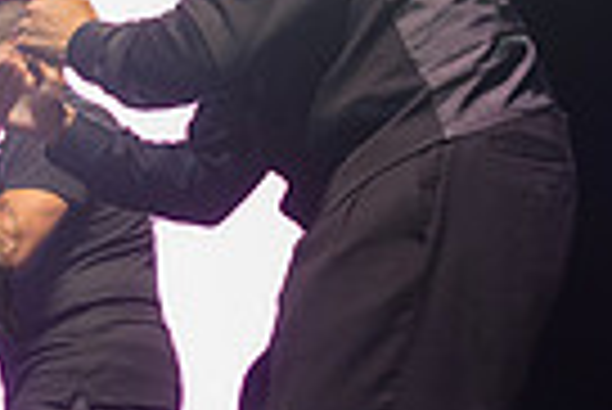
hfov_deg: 16.0
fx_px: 1736
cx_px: -585
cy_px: 480
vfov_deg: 13.1
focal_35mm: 102
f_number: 4
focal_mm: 24
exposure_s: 1/500
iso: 2500
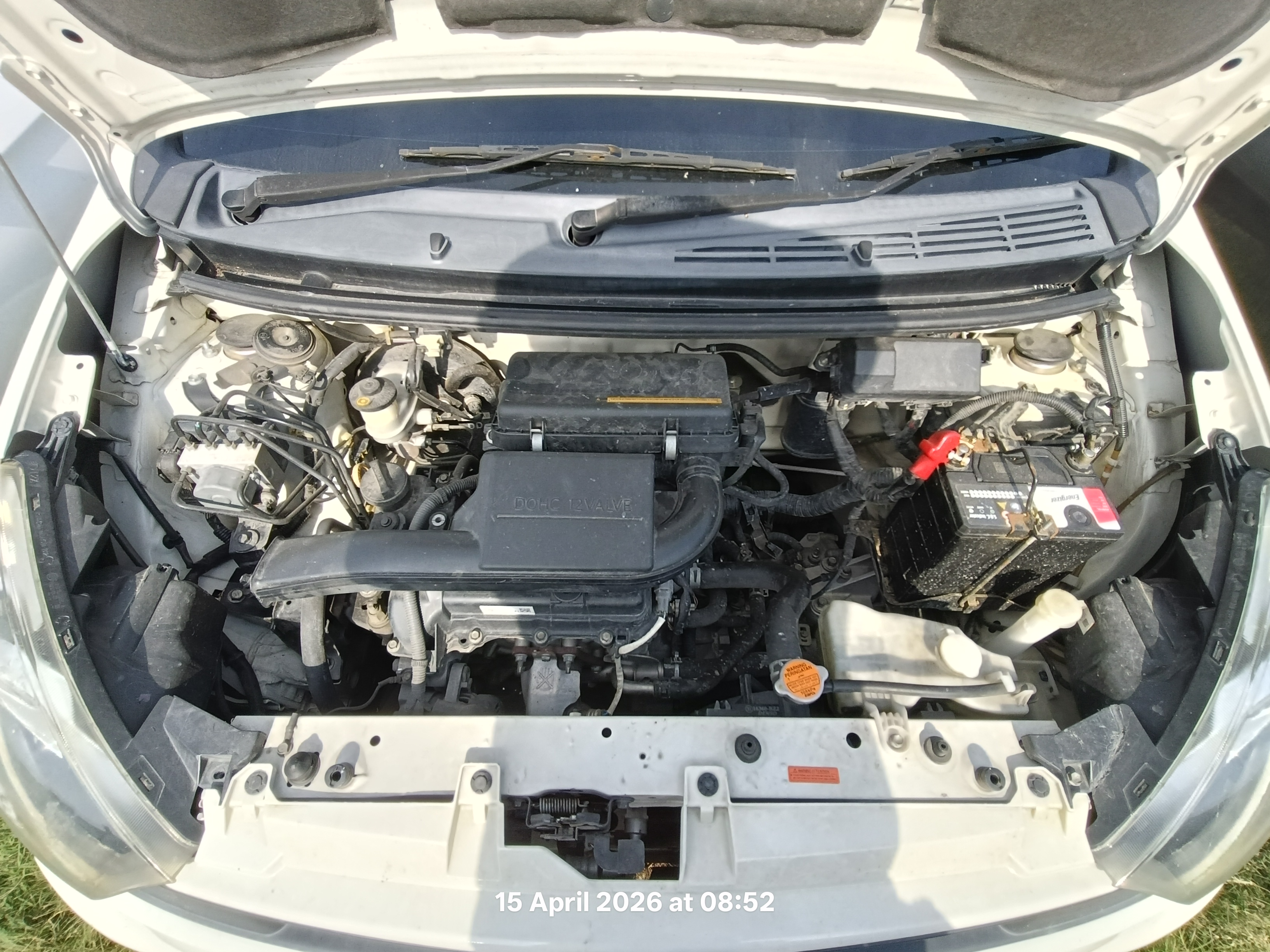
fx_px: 587
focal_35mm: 16
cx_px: 635
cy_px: 476
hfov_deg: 94.5
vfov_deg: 78.1
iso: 64
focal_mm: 1.68
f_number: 2.2
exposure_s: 1/230
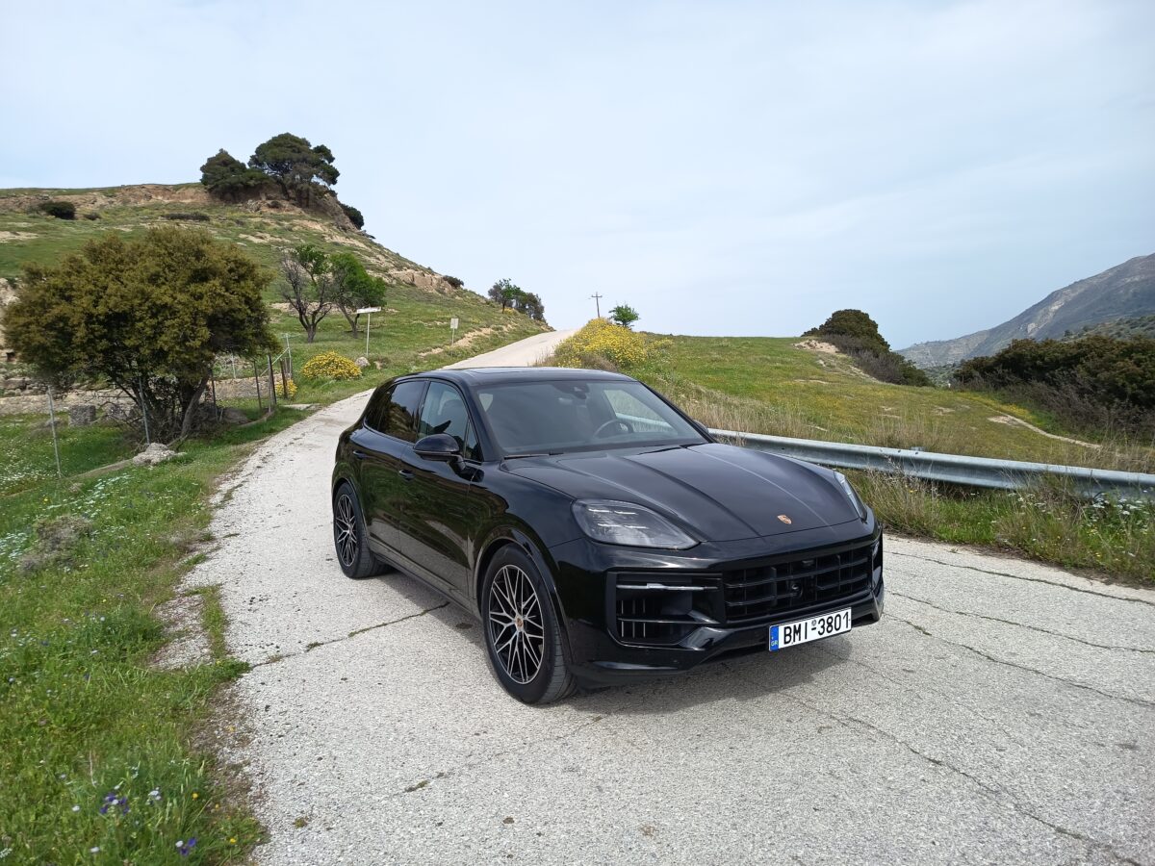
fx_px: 801
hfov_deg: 71.6
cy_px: 433
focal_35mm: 24
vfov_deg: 56.8
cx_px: 578
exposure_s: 1/436
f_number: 1.7
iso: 50
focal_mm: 5.24
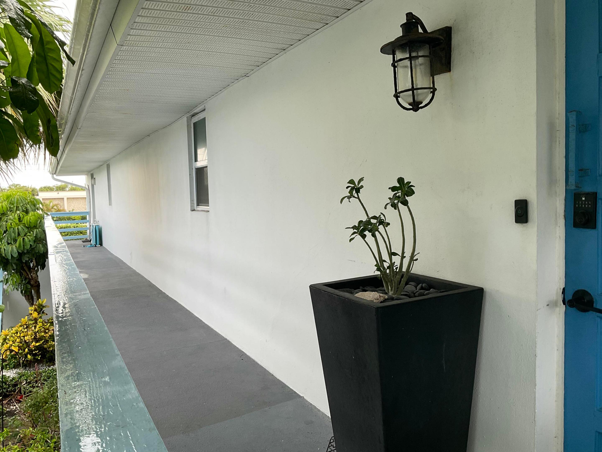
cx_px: 301
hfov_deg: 61.7
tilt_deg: -4.8
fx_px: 504
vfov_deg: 48.2
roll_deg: +1.2
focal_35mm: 29
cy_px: 226
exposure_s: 1/120
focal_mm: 3
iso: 32
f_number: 1.8
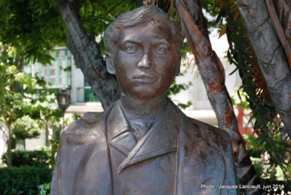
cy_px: 98
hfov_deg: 28.0
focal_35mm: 72
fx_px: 583
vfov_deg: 19.0
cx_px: 146
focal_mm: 48
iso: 200
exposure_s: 1/125
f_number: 5.6
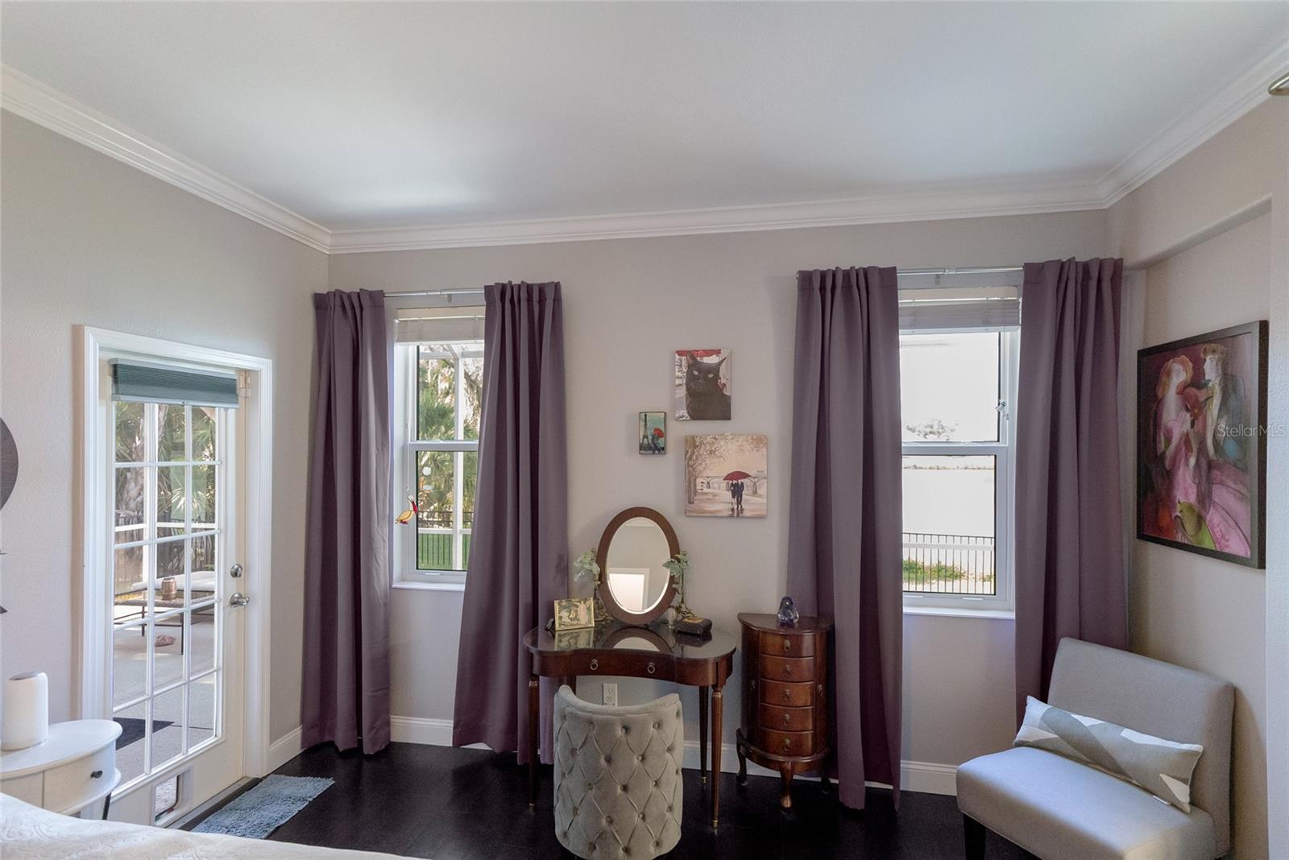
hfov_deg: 93.3
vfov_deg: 70.5
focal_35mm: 17
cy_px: 430
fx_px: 609
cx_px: 644
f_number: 4
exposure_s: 1/160
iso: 2500
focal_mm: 17
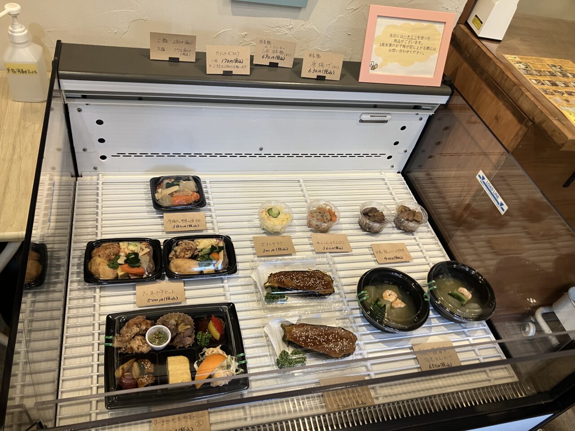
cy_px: 216
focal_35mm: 28
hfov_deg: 63.4
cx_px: 288
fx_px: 465
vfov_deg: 49.7
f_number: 1.8
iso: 80
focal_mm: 3.99
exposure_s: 1/50
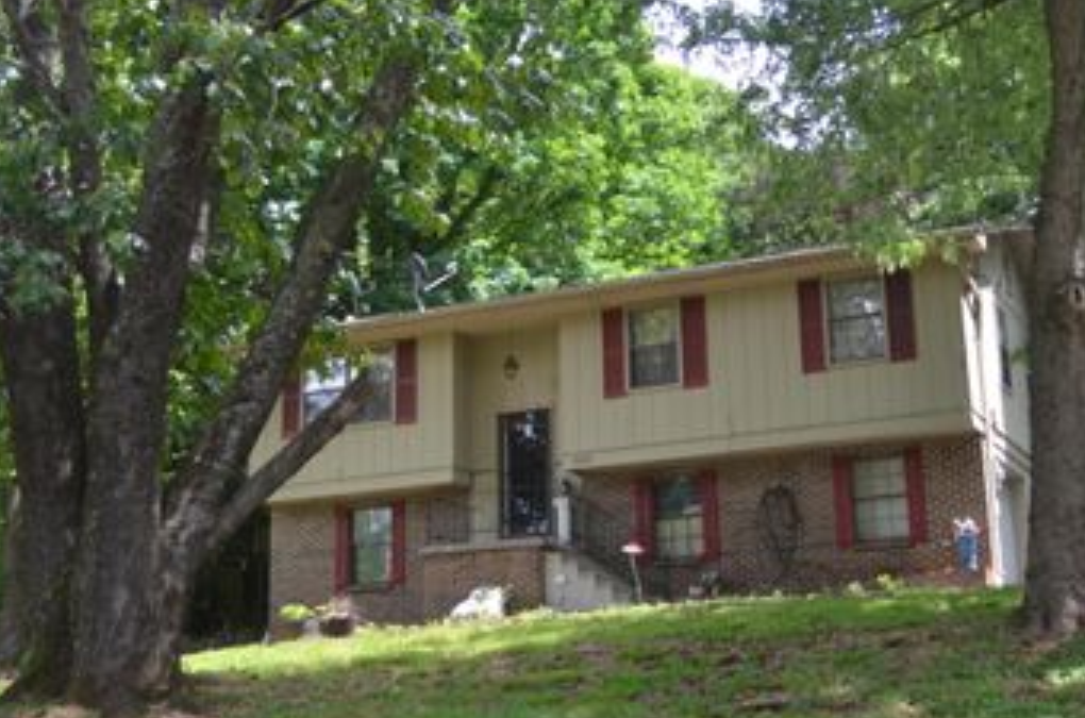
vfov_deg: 25.4
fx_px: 1594
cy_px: 362
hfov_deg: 37.4
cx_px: 661
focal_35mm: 53
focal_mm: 24
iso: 560
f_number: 4
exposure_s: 1/1000
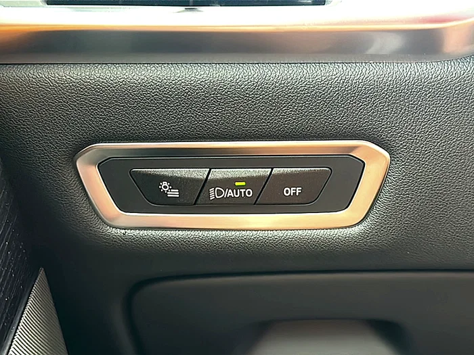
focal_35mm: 39
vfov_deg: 36.8
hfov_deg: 47.9
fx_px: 534
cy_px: 178
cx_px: 237
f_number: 1.78
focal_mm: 6.86
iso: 160
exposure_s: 1/80
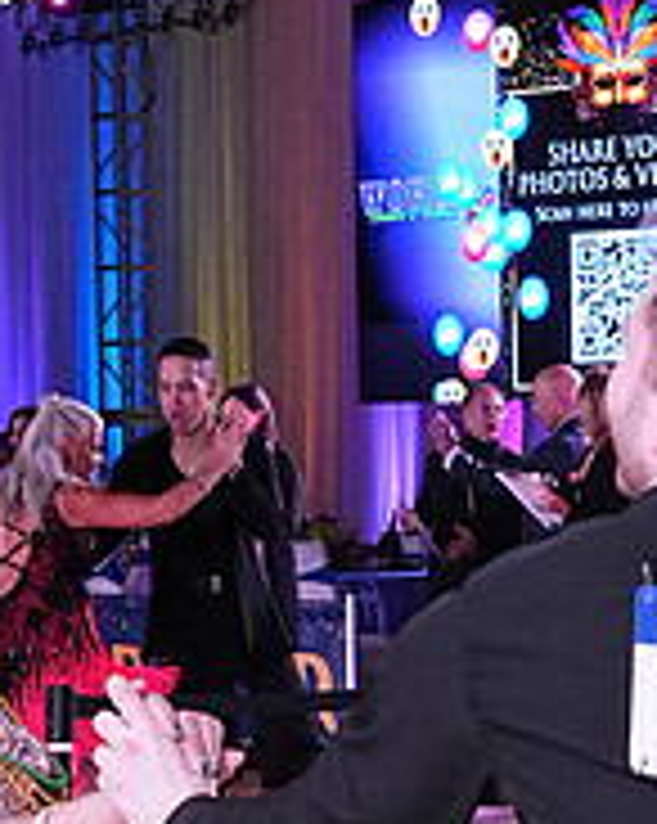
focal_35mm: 173
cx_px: 385
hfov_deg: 8.9
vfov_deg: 10.8
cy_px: 1166
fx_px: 4212
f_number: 8
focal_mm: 39
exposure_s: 1/250
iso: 3200
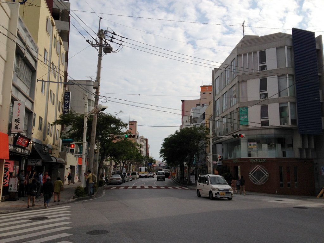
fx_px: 328
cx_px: 162
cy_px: 122
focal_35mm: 35
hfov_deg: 52.6
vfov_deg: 40.7
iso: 50
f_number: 2.4
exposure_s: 1/3953
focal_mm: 4.28
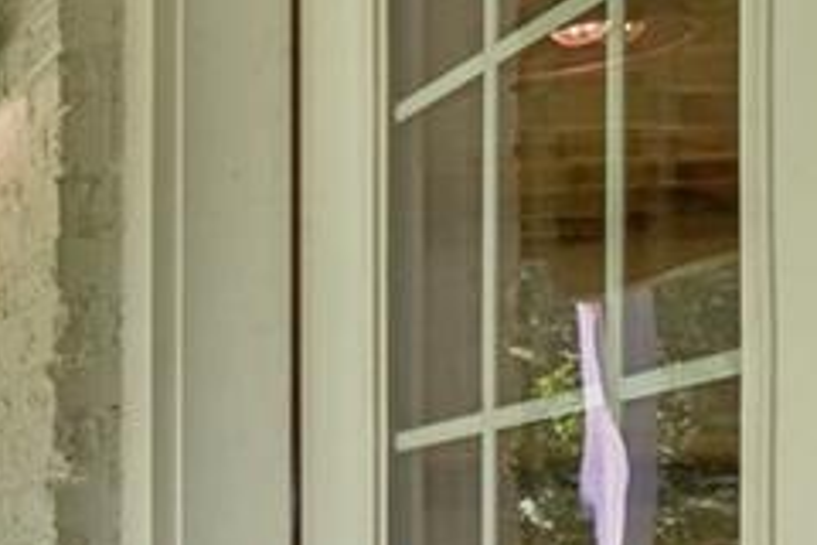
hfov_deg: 17.5
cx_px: -841
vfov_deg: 15.9
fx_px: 1838
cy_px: 720
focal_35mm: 81
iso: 400
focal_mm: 19
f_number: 8
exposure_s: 1/100
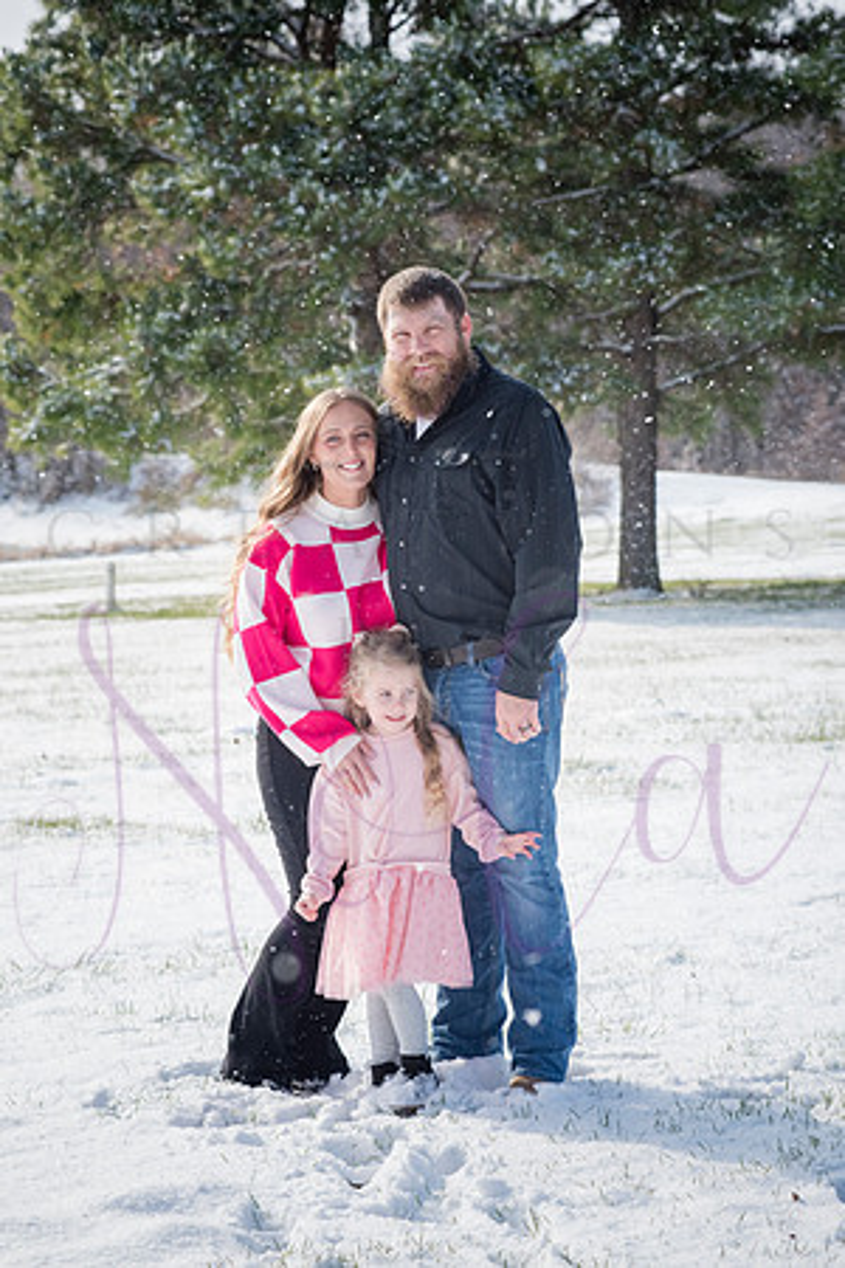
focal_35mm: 112
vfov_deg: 18.3
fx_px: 3943
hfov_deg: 12.2
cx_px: 422
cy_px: 634
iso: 640
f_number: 9
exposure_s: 1/1000
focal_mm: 112
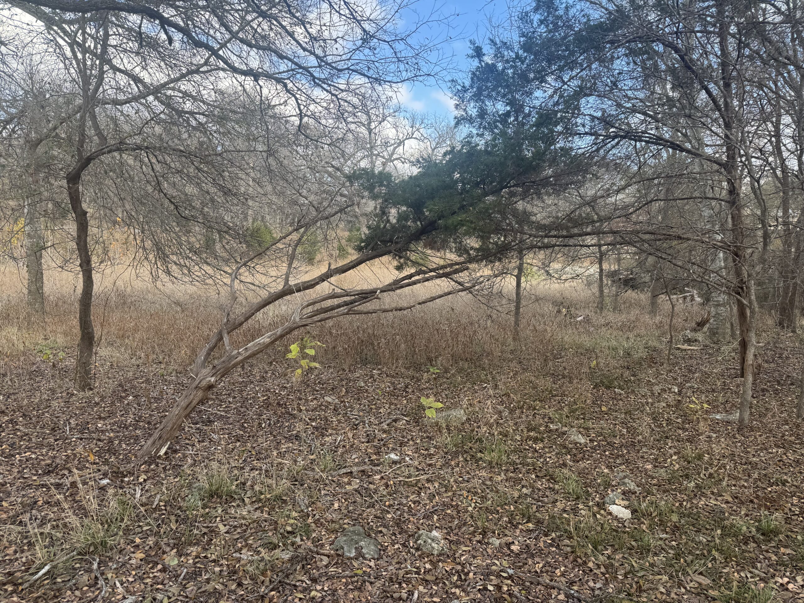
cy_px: 302
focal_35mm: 24
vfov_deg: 56.8
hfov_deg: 71.6
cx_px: 402
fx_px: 557
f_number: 1.78
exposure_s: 1/558
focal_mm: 6.76
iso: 80
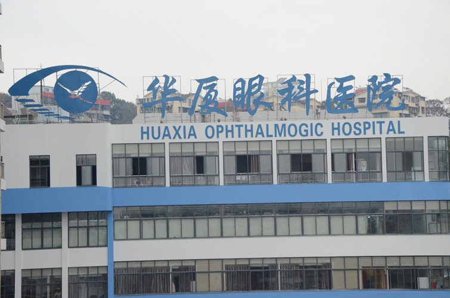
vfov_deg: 13.8
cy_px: 149
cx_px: 225
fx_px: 1235
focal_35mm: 99
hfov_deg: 20.7
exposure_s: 1/400
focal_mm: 66
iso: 2000
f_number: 5.3
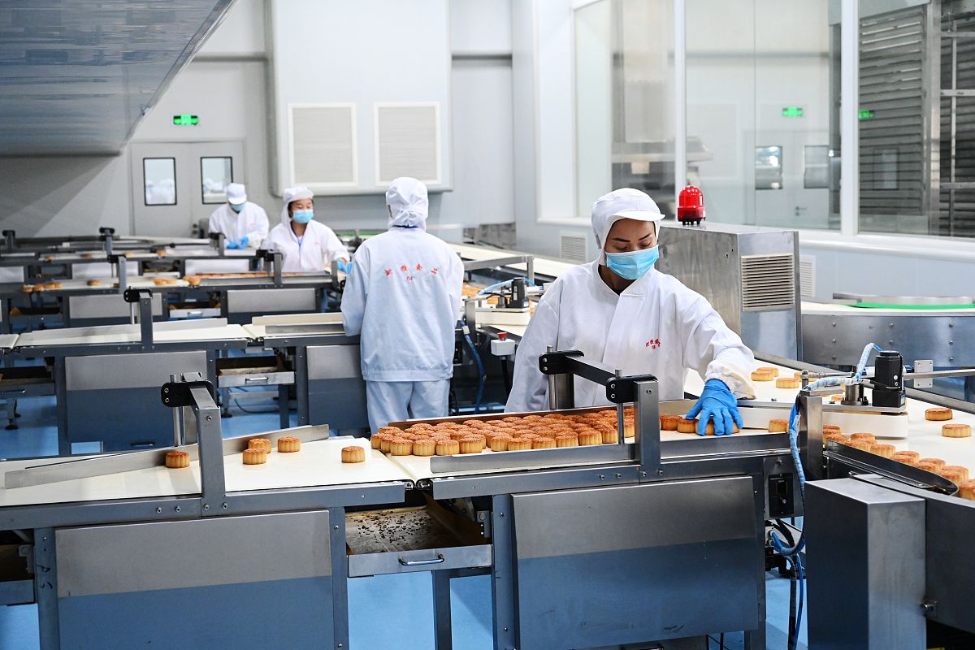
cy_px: 325
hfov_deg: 36.9
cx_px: 488
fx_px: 1462
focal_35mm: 54
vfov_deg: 25.1
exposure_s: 1/100
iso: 4000
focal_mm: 54
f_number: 5.6
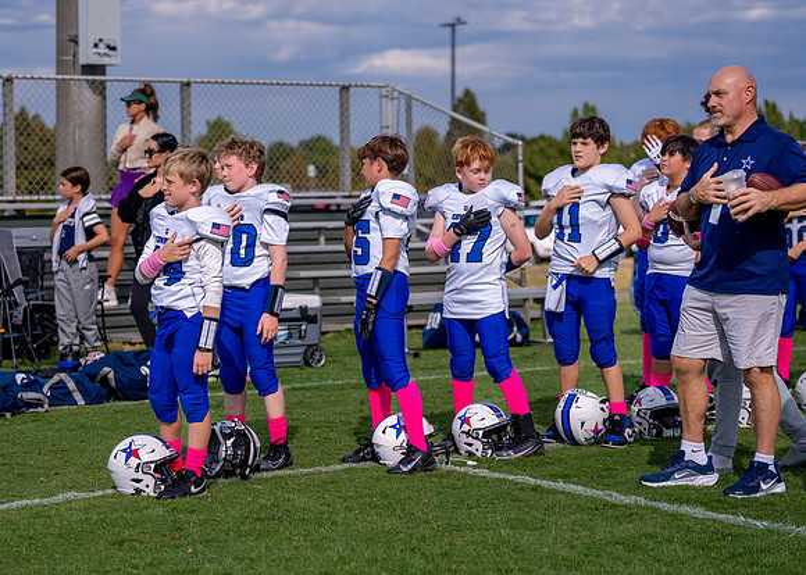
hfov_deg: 22.7
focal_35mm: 87
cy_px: 318
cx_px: 325
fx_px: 2002
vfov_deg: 16.4
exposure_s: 1/4000
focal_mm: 74
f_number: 2.8
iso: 160
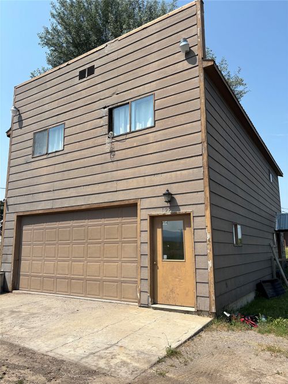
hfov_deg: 53.0
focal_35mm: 26
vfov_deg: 67.3
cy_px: 192
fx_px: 289
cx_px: 144
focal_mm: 5.96
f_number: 1.6
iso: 50
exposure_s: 1/3650
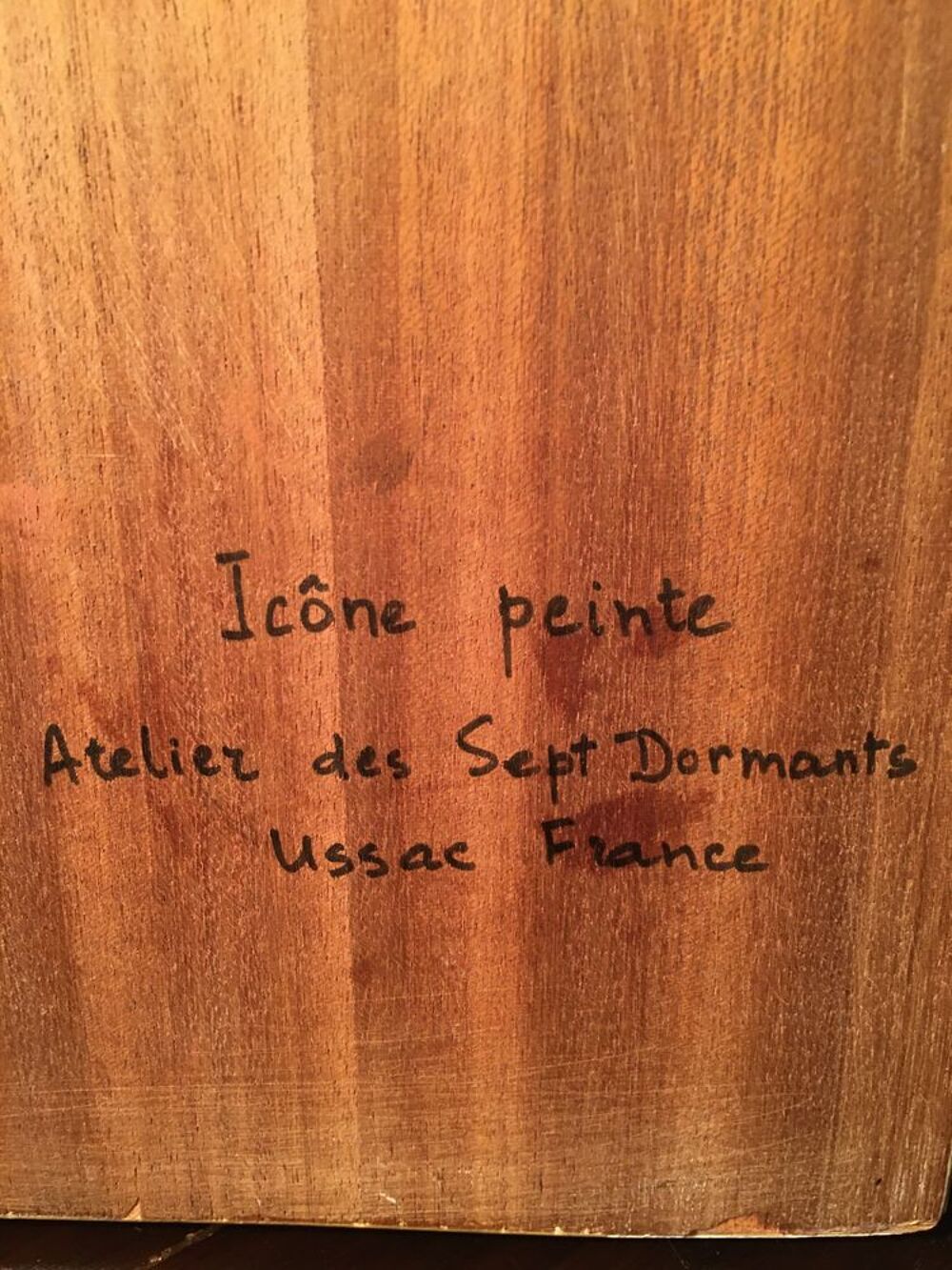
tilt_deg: -22.5
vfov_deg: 61.7
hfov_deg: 48.2
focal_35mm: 29
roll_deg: +1.4
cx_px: 476
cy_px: 635
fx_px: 1063
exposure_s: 1/33
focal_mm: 4.15
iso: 200
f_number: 2.2
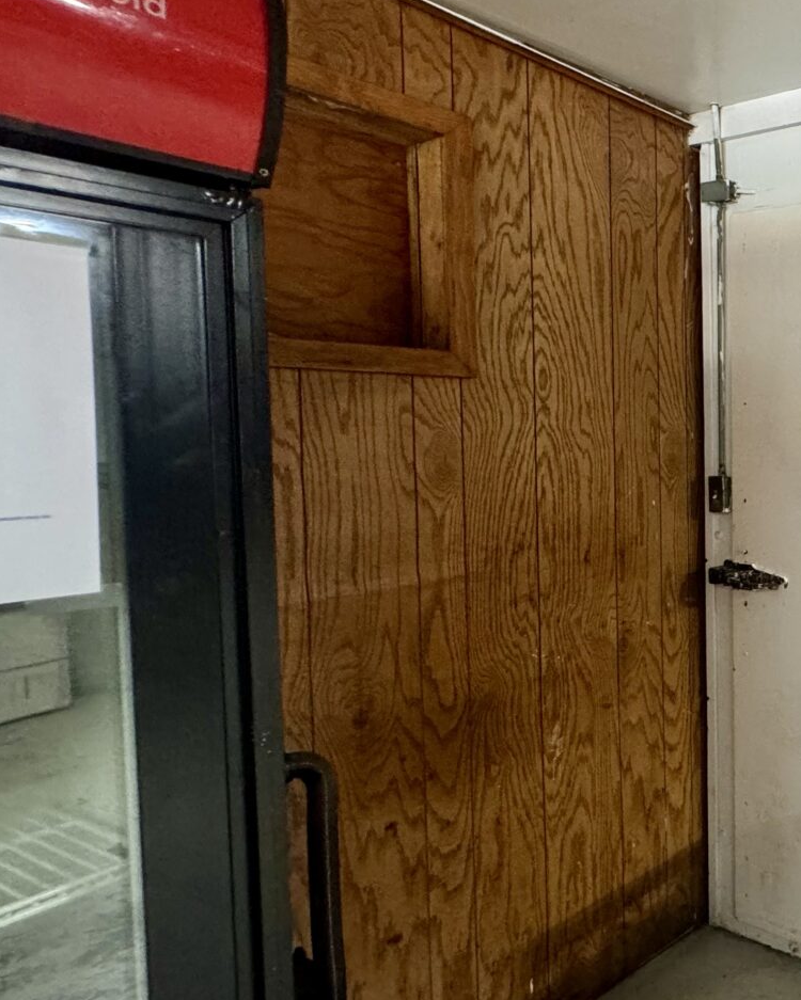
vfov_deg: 62.2
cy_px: 473
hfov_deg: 38.0
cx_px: 970
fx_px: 829
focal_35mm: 28
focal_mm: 2.22
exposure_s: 1/60
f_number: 2.2
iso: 320
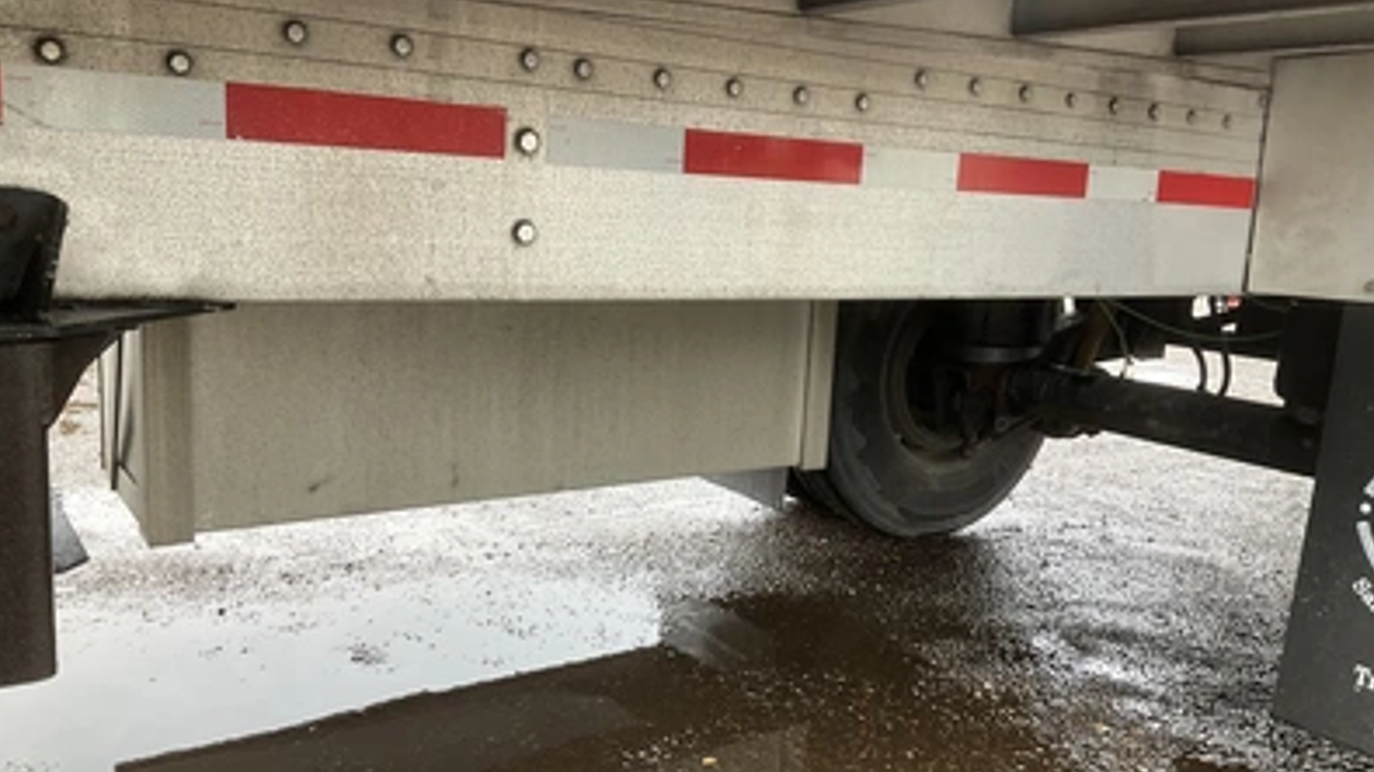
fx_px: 1166
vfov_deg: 36.6
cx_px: 685
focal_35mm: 32
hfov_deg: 61.0
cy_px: 403
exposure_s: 1/122
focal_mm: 3
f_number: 1.8
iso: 32
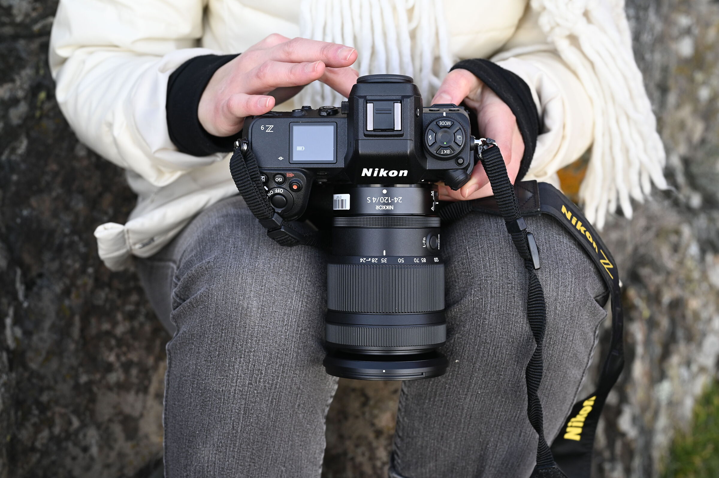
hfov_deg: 39.6
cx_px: 360
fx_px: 998
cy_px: 239
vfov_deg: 27.0
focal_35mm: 50
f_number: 6.3
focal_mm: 50
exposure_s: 1/40
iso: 800
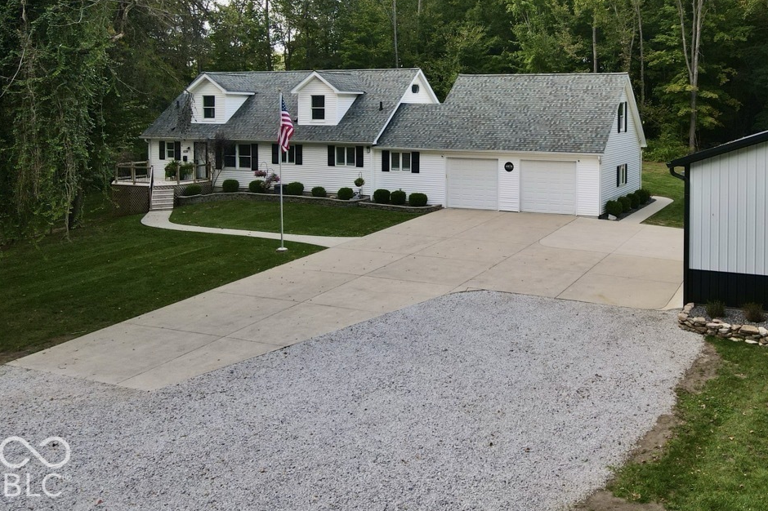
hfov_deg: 54.8
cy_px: 122
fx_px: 725
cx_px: 505
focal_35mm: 34
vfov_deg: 37.8
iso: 100
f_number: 2.8
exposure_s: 1/240
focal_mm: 4.5
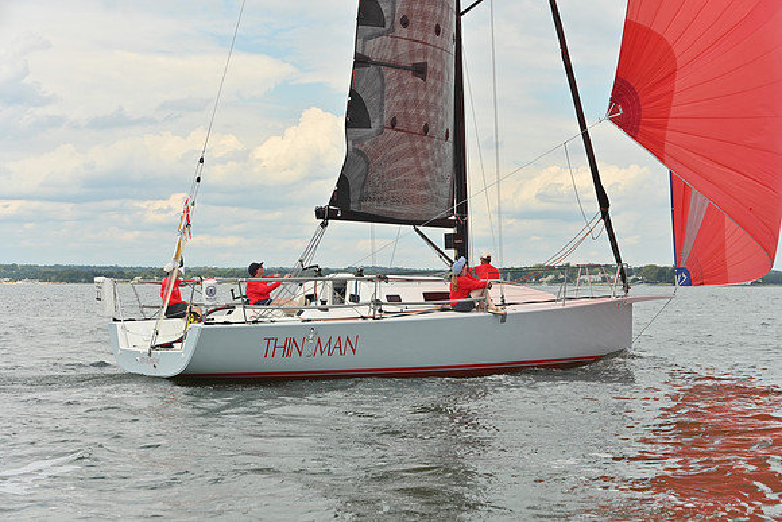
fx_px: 1521
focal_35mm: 70
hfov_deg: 28.8
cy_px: 261
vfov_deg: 19.5
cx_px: 391
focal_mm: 70
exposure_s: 1/1250
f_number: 6.3
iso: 320
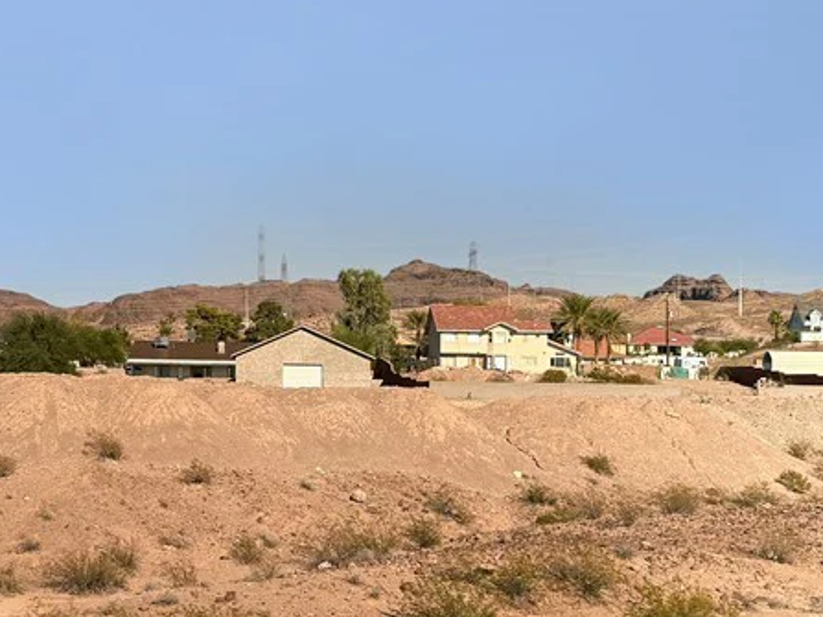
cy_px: 440
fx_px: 1307
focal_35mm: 55
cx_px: 2
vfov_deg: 26.3
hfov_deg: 32.2
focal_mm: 6.76
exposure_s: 1/121
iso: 125
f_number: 1.78
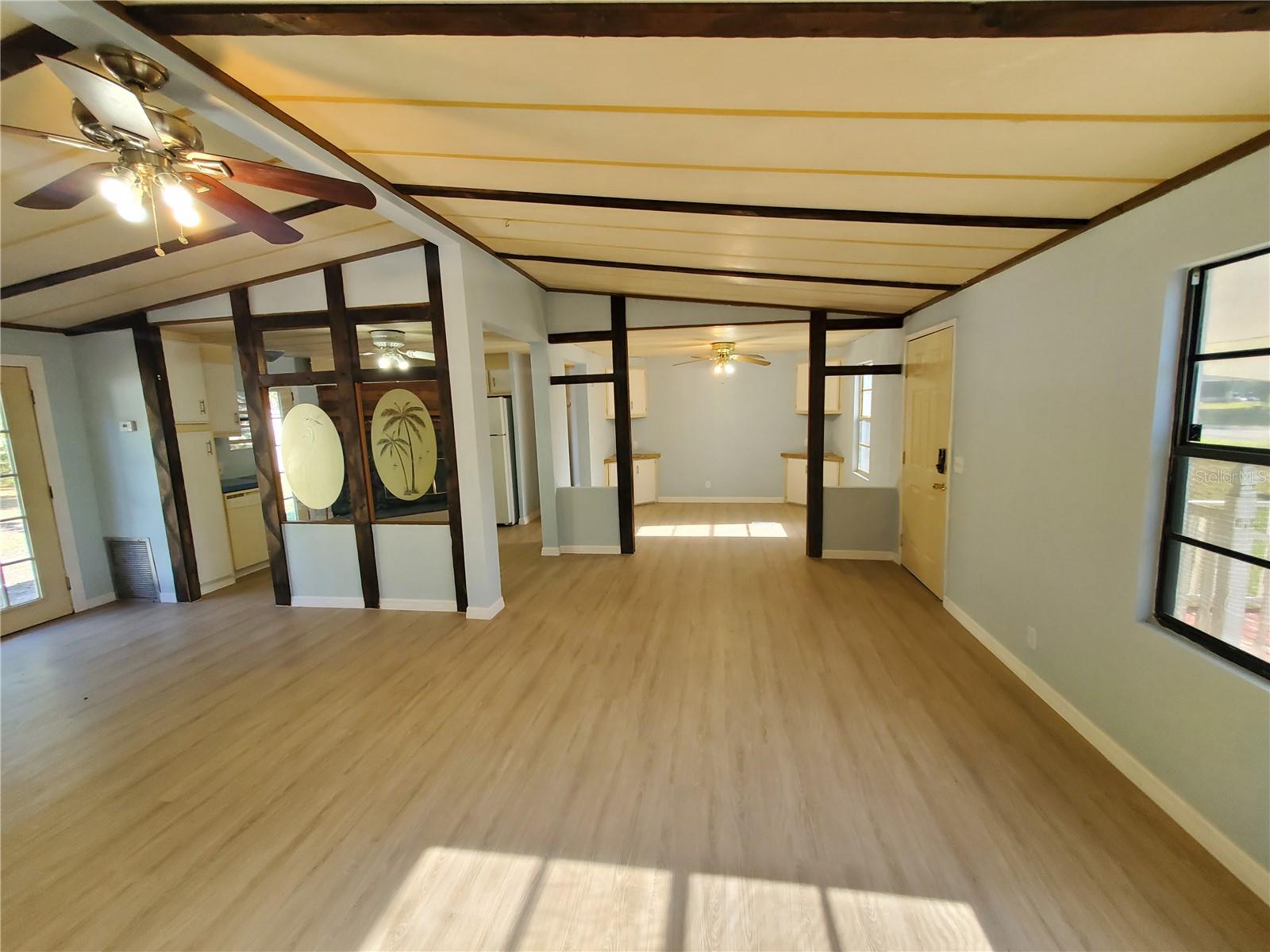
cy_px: 476
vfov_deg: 89.9
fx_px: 477
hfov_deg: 106.2
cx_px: 635
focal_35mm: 13
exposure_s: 1/60
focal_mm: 1.8
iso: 160
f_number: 2.2
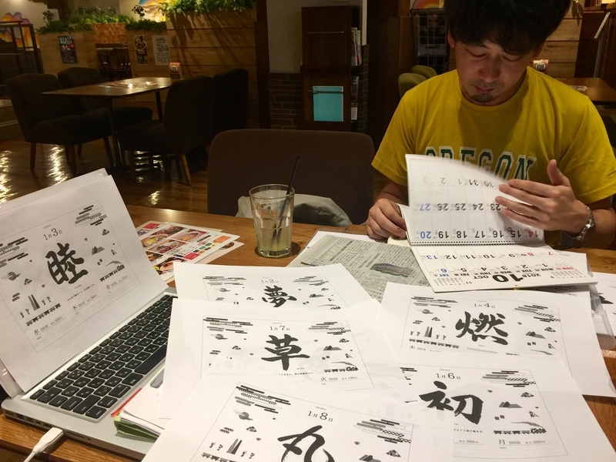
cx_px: 308
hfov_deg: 61.7
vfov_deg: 48.2
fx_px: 516
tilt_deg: -21.6
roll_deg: -0.9
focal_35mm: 29
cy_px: 231
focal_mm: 4.15
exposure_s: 1/15
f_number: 2.2
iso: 32
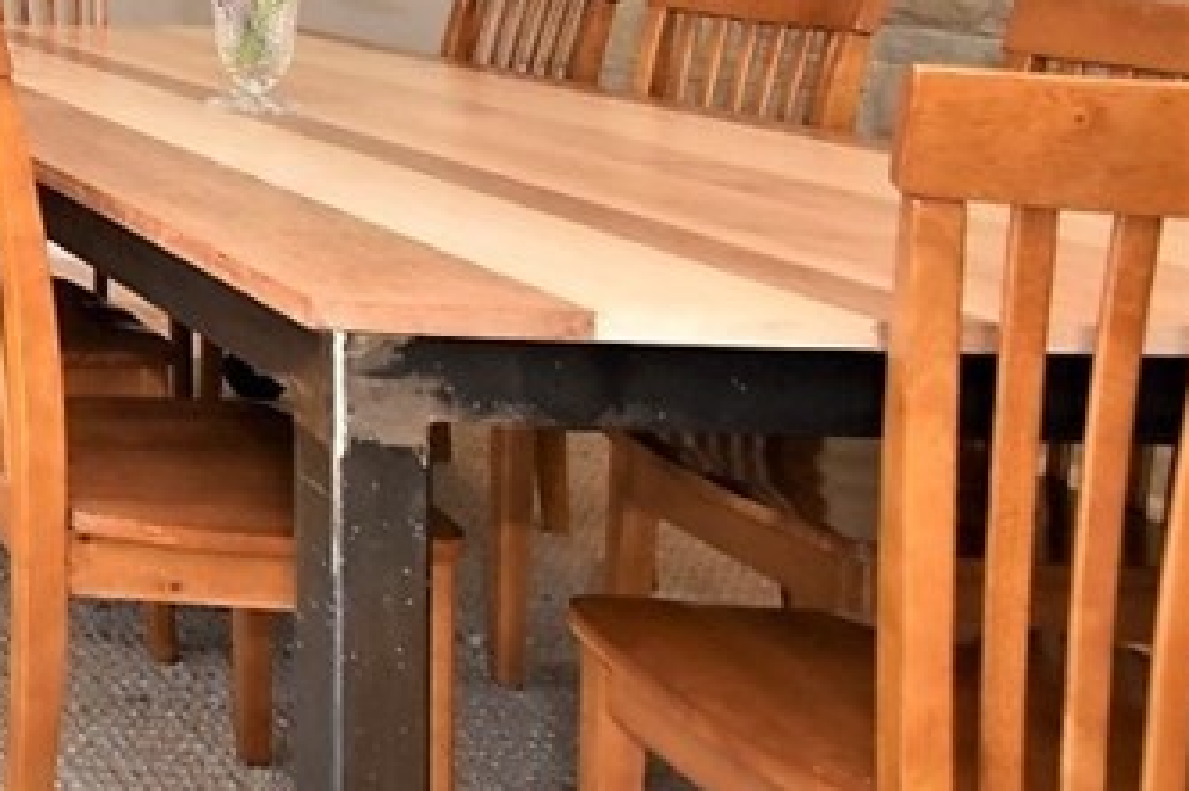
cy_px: -202
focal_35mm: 49
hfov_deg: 25.5
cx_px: -738
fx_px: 1617
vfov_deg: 24.4
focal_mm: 10
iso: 800
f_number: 13
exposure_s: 1/60
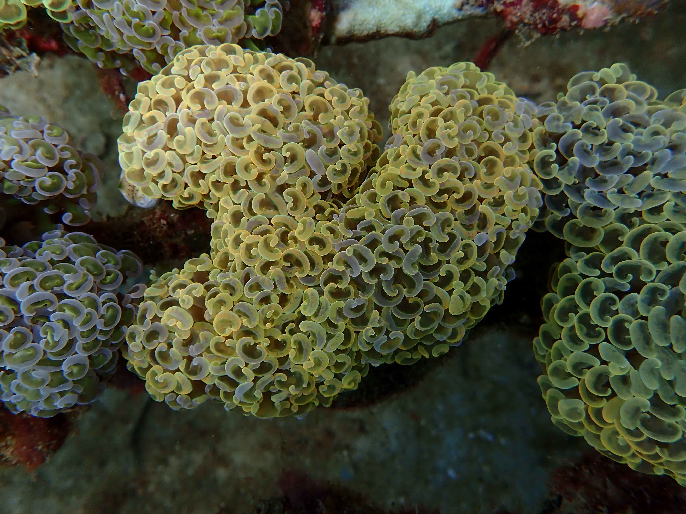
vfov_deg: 54.9
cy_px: 257
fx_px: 495
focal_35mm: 25
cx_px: 343
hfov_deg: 69.4
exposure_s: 1/160
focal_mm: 4.5
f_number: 2.8
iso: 100
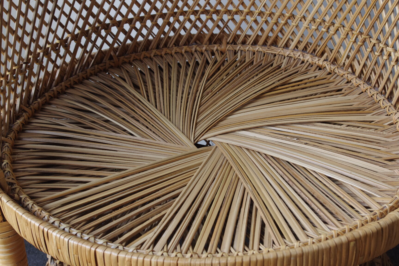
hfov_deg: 35.1
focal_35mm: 57
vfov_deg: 23.8
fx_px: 632
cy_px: 133
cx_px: 200
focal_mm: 37.5
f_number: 8
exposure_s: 1/200
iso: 800
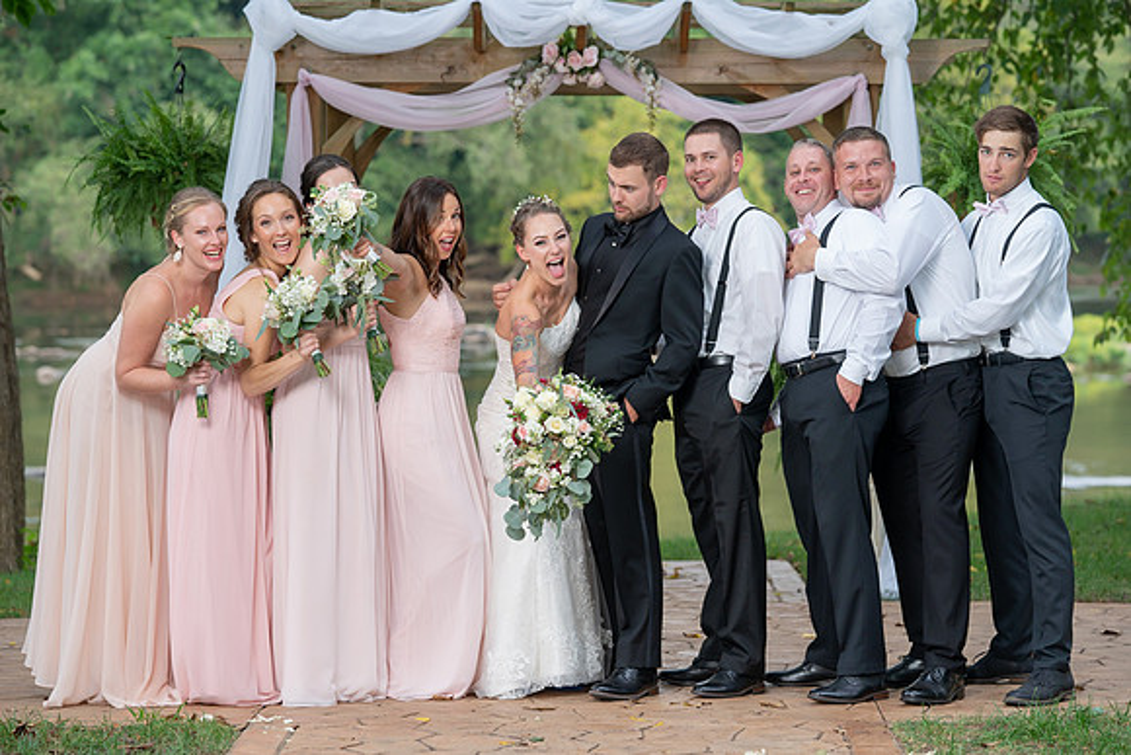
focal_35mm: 108
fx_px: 3406
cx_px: 572
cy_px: 375
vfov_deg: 12.6
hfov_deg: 18.9
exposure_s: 1/200
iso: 320
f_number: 4
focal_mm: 99
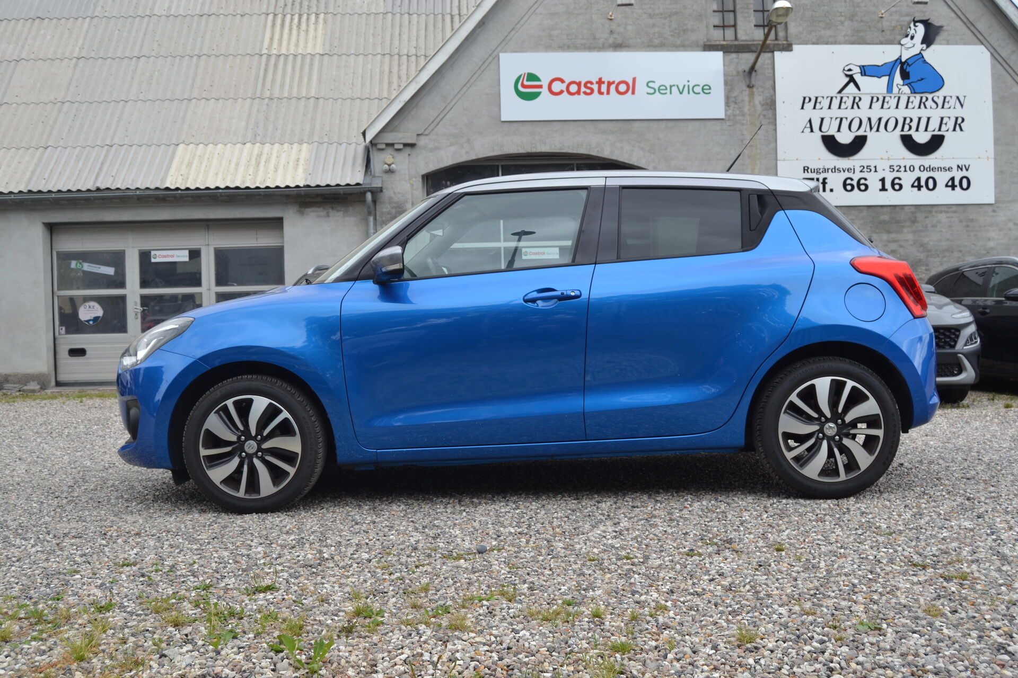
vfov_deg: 38.4
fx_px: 976
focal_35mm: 34
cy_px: 339
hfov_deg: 55.1
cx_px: 509
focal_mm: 23
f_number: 6.3
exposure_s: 1/160
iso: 100
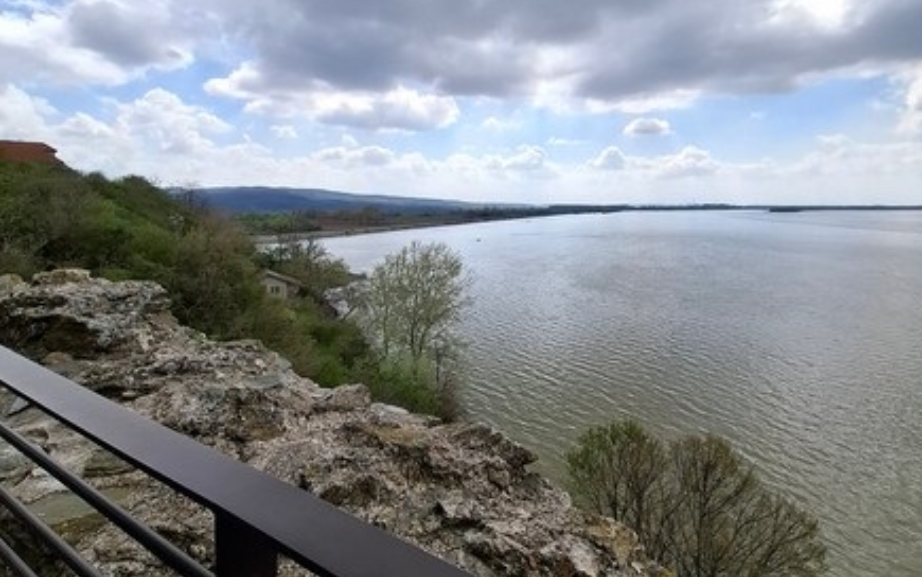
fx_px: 477
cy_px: 267
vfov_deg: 62.2
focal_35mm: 19
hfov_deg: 88.0
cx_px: 475
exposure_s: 1/1250
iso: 40
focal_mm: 1.74
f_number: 2.2
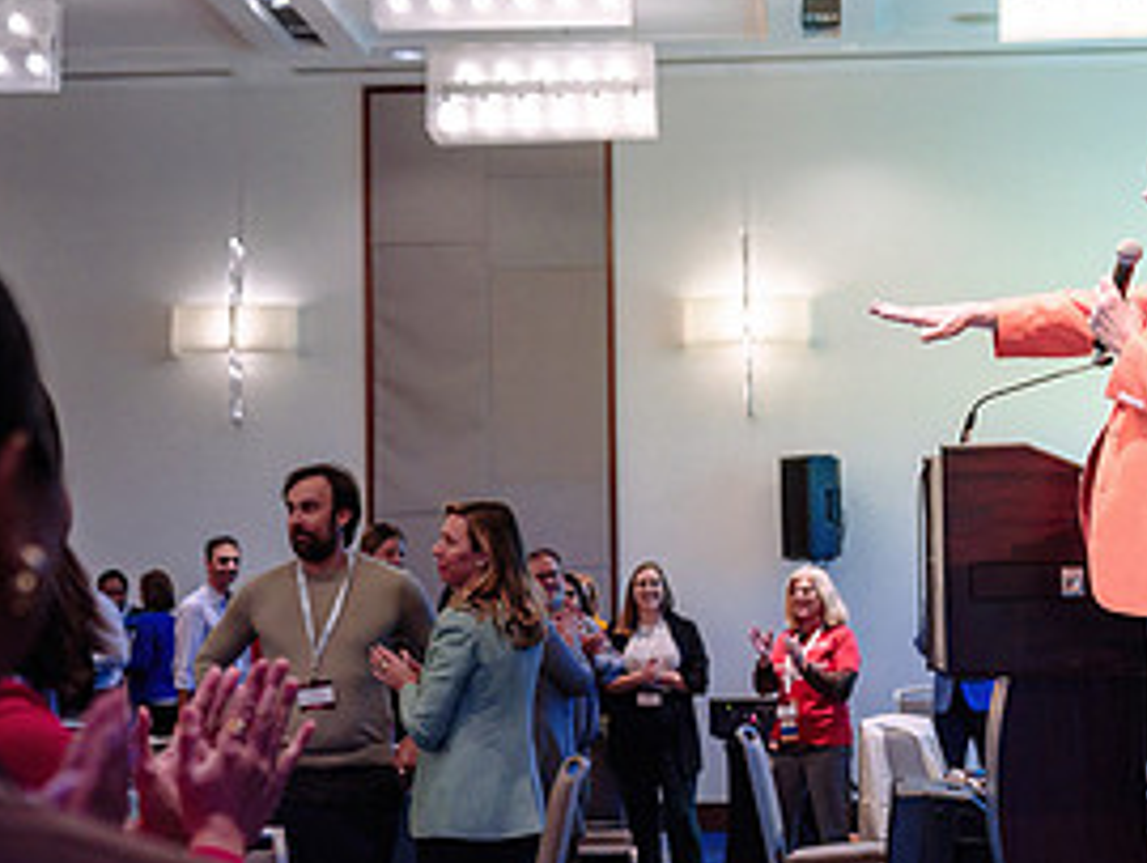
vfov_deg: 18.2
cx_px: 656
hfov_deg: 24.1
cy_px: 497
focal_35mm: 81
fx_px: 2686
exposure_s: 1/200
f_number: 2.8
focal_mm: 35
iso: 3200
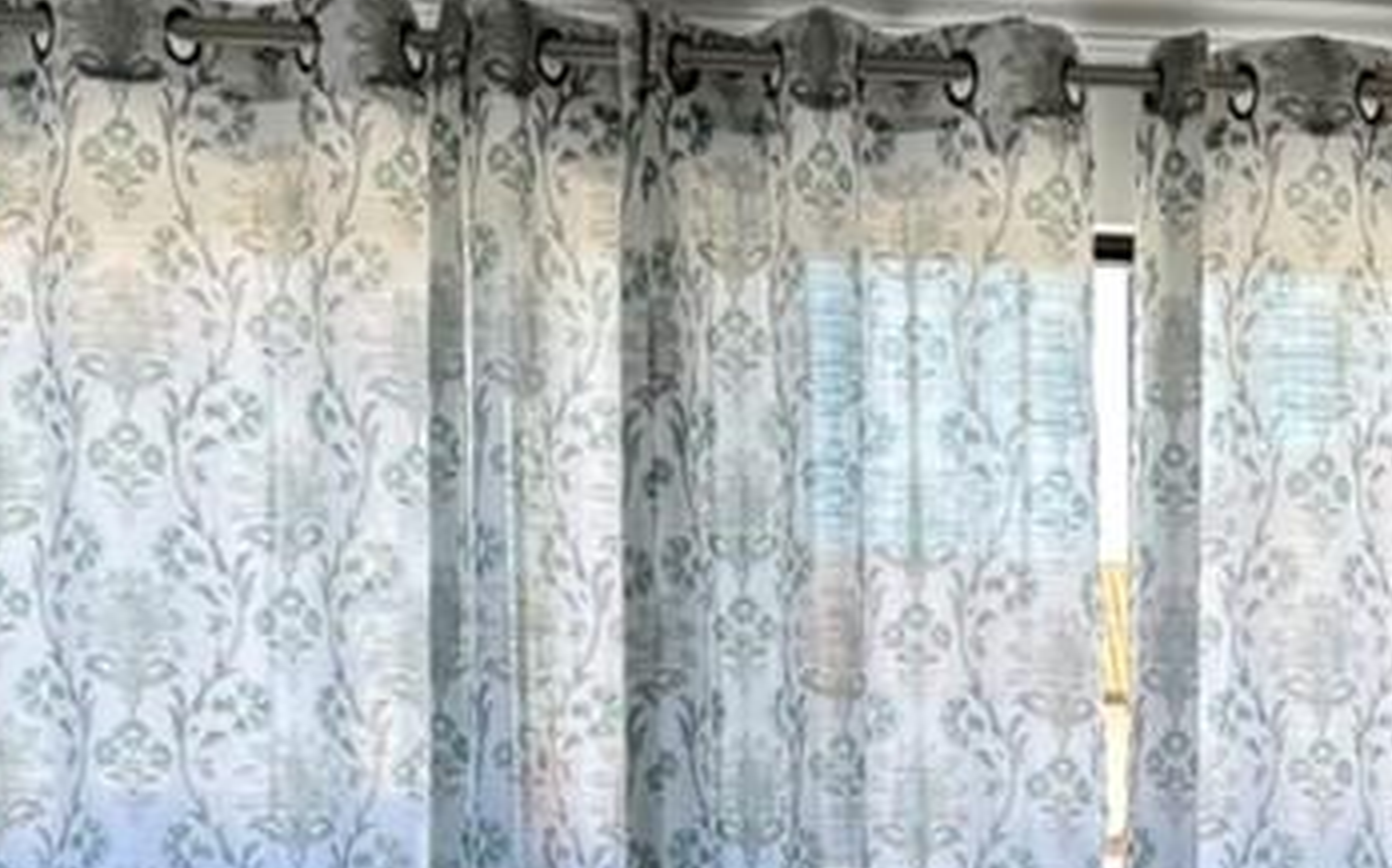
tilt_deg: -5.6
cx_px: 1608
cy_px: 1436
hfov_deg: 17.1
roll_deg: -0.1
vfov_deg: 10.6
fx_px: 4436
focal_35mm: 117
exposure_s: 1/121
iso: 64
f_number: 1.78
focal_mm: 6.76
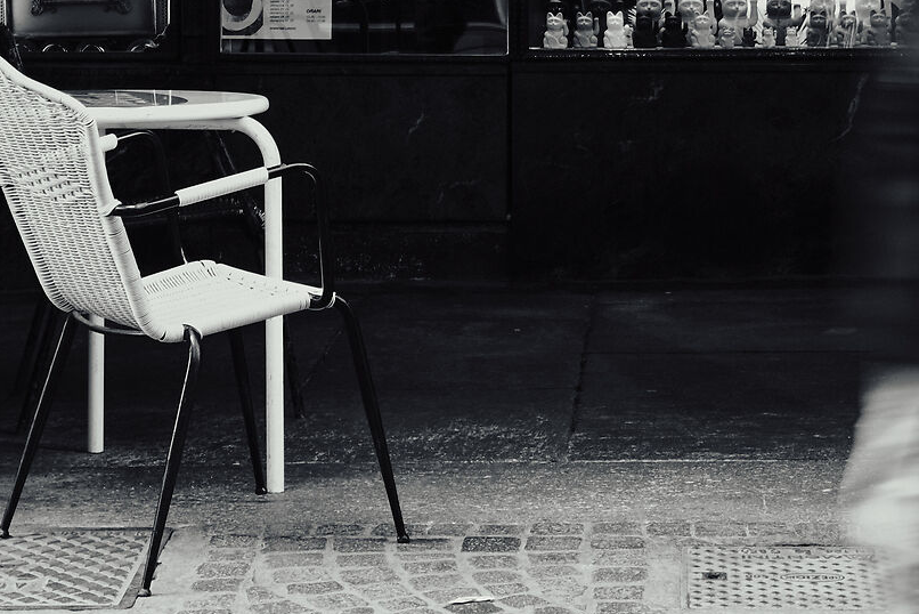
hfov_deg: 16.4
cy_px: -94
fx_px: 3192
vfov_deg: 10.8
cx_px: 536
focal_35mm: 125
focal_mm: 28
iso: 64
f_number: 4.5
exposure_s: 1/10
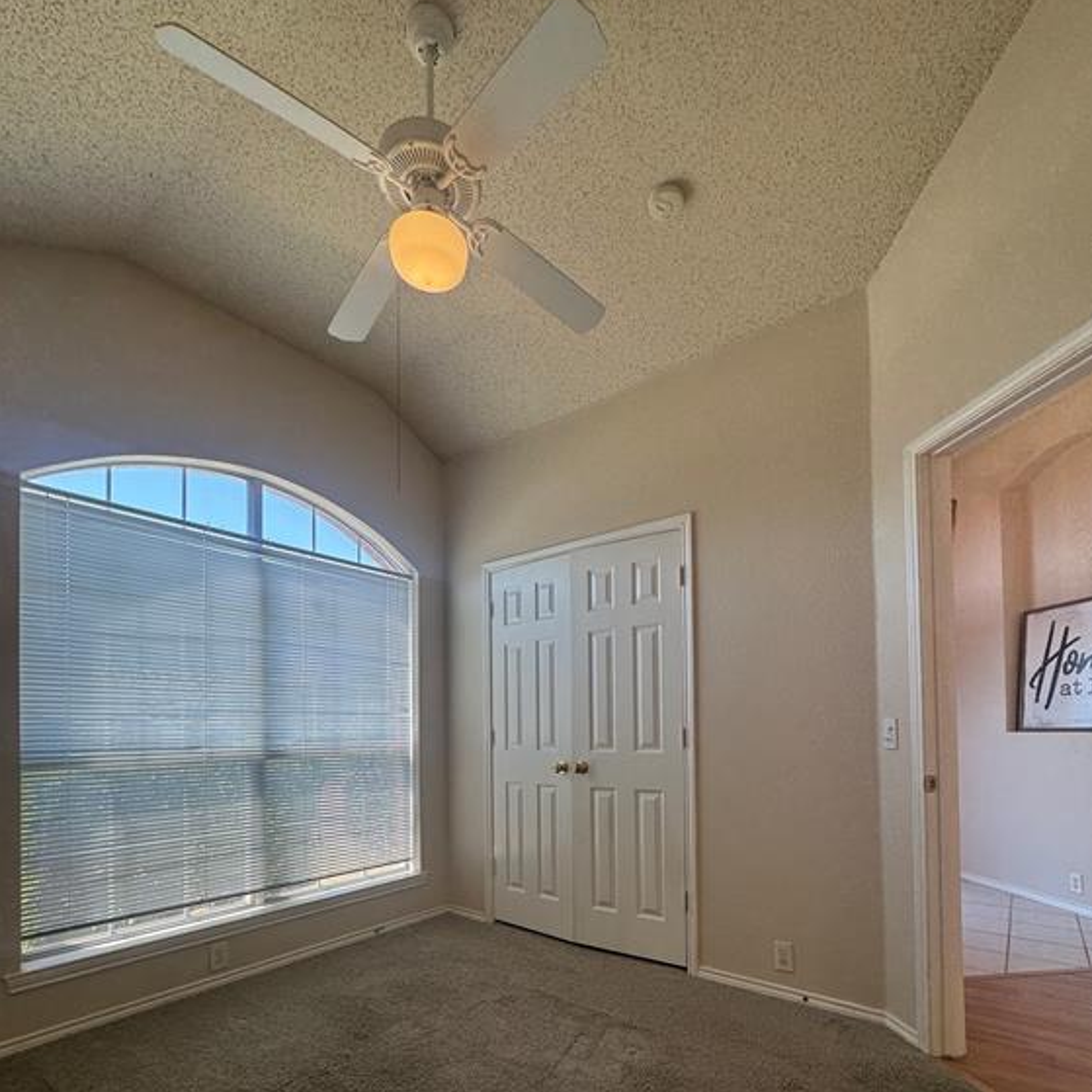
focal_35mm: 17
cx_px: 559
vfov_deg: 81.4
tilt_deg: +0.4
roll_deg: +1.2
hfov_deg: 84.0
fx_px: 607
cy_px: 719
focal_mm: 2.22
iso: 40
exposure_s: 1/145
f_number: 2.2
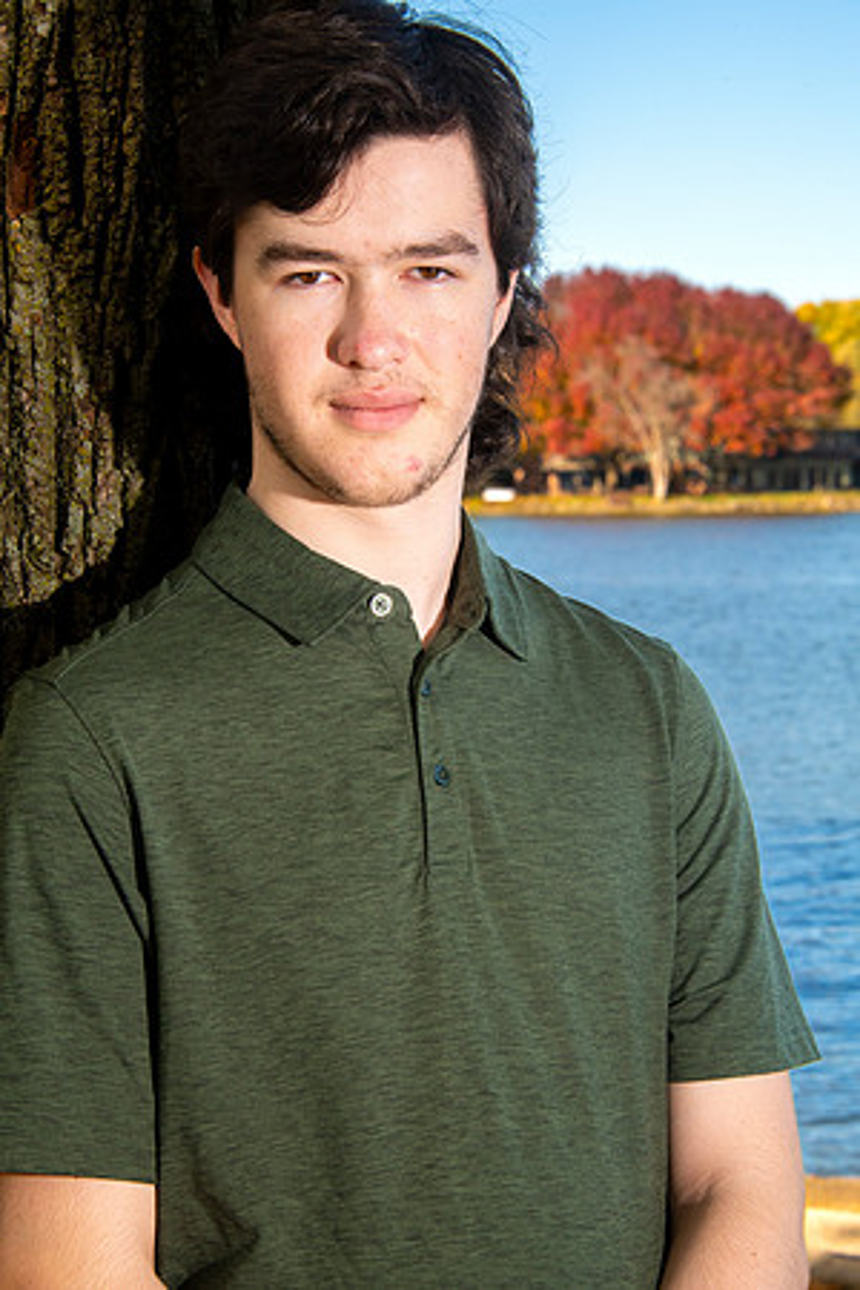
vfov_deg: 20.4
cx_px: 430
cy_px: 645
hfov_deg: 13.7
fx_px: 3583
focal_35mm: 100
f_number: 14
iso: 800
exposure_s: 1/160
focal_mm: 100
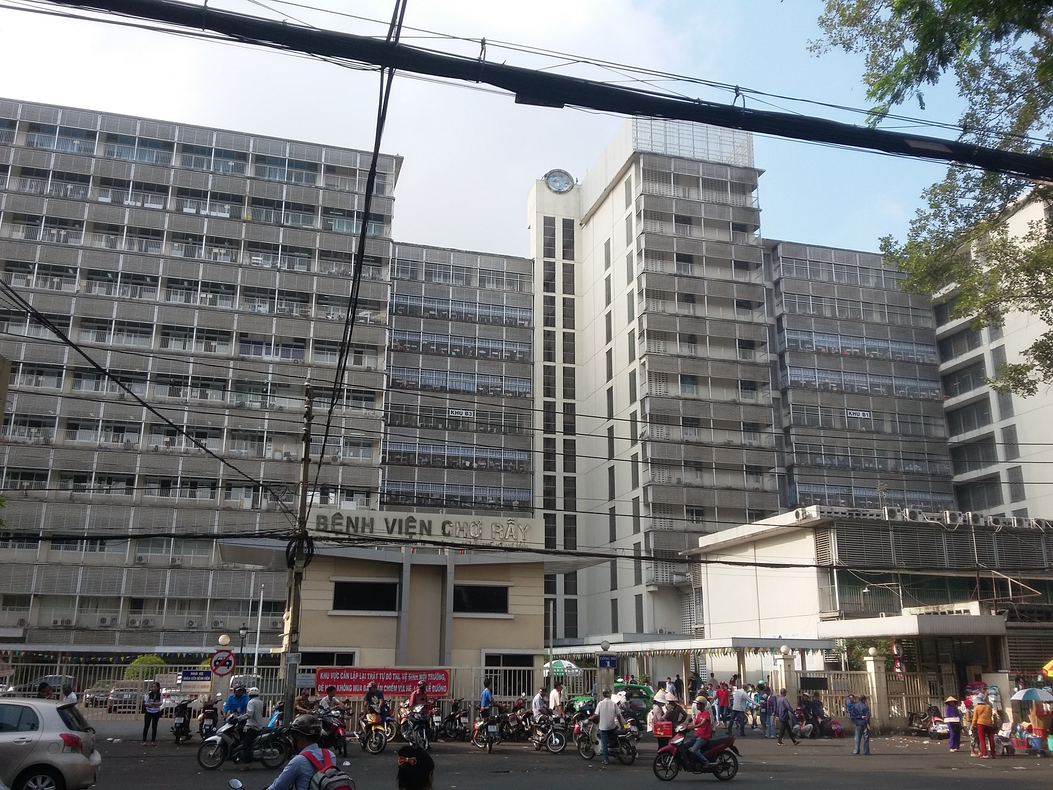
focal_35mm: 31
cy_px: 395
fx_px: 943
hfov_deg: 58.4
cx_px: 526
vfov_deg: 45.4
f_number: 2.2
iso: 50
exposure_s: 1/637
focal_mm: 3.3
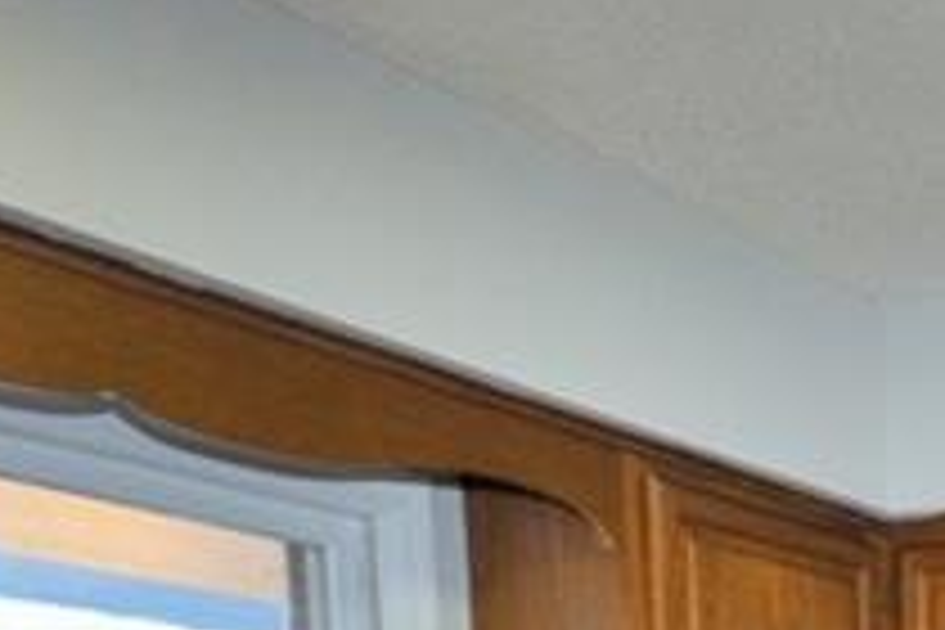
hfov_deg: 24.1
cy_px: 1298
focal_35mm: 73
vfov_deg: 14.9
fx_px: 1916
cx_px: 1246
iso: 720
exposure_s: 1/60
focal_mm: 10
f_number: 4
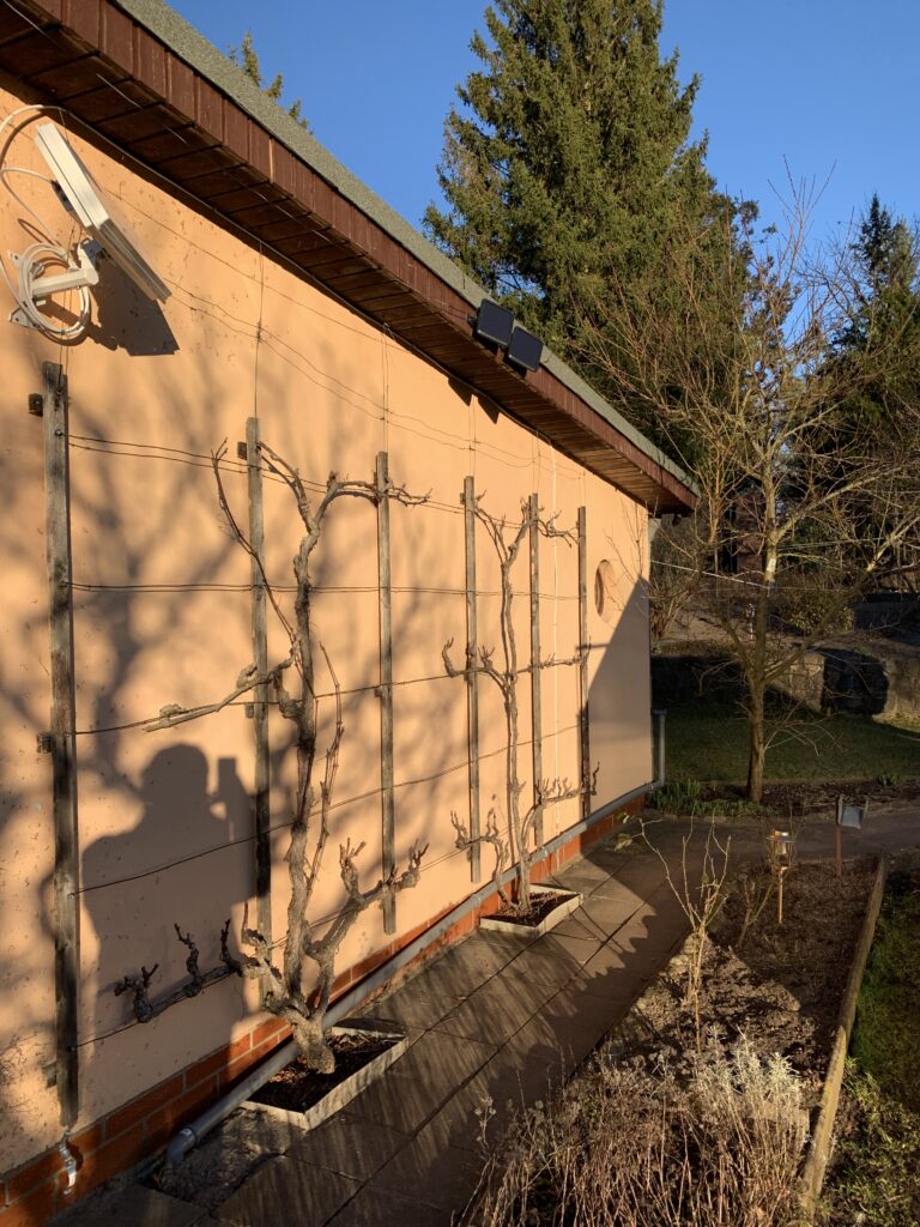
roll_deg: +0.8
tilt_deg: +0.0
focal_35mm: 26
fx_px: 921
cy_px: 614
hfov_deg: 53.1
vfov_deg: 67.3
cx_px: 460
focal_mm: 4.25
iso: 25
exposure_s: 1/1176
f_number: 1.8
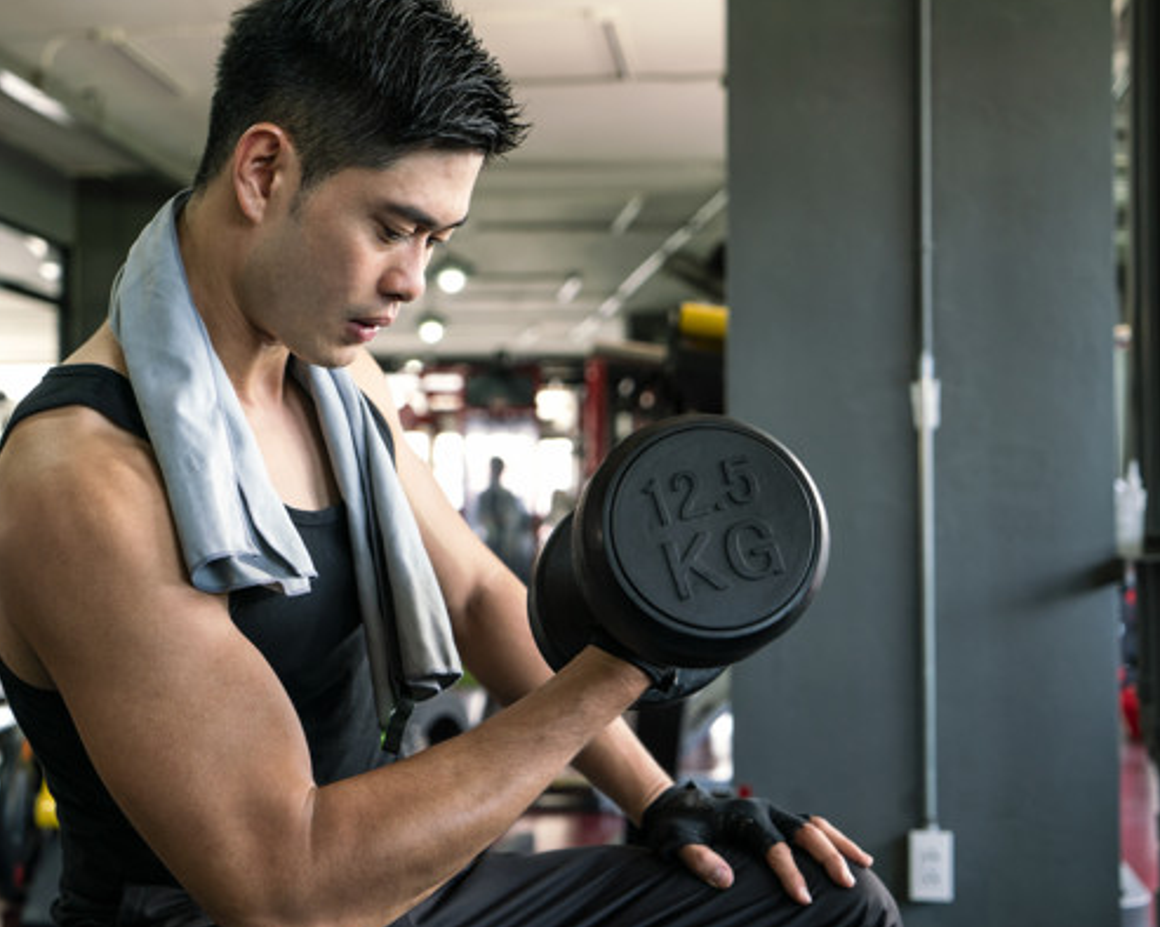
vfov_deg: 27.1
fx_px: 1922
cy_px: 474
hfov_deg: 33.5
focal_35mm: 56
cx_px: 473
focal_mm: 47
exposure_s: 1/125
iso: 400
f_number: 4
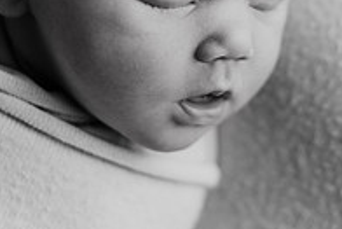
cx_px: 276
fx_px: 1407
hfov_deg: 13.8
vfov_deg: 9.2
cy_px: -36
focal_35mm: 148
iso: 100
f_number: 2.2
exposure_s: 1/160
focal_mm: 50
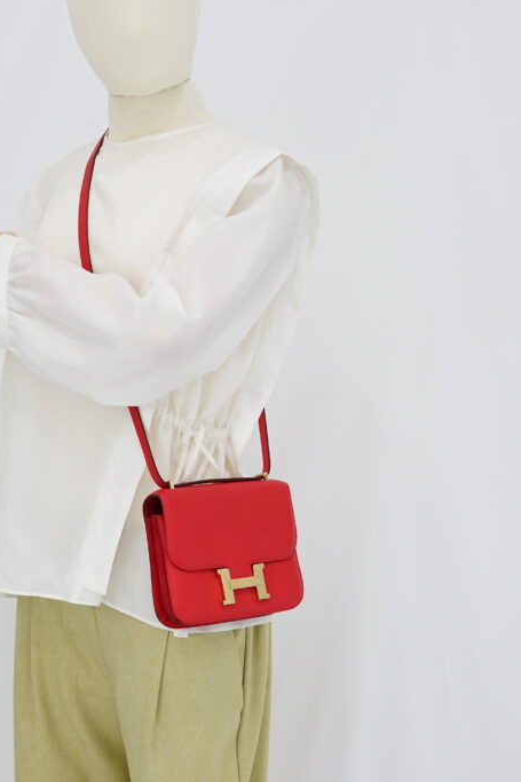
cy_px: 456
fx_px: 1629
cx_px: 165
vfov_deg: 27.0
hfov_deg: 18.1
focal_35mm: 75
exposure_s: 1/15
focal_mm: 50
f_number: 5.6
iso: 640
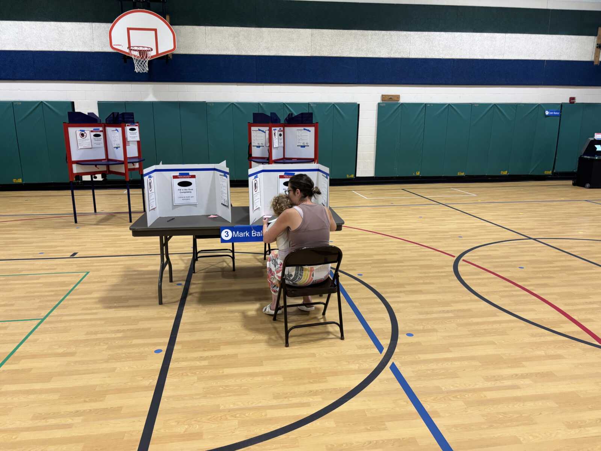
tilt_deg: -10.9
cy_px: 226
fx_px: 451
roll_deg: +2.0
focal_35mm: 26
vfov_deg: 53.1
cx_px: 300
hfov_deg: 67.3
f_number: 1.6
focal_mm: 5.96
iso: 125
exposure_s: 1/63
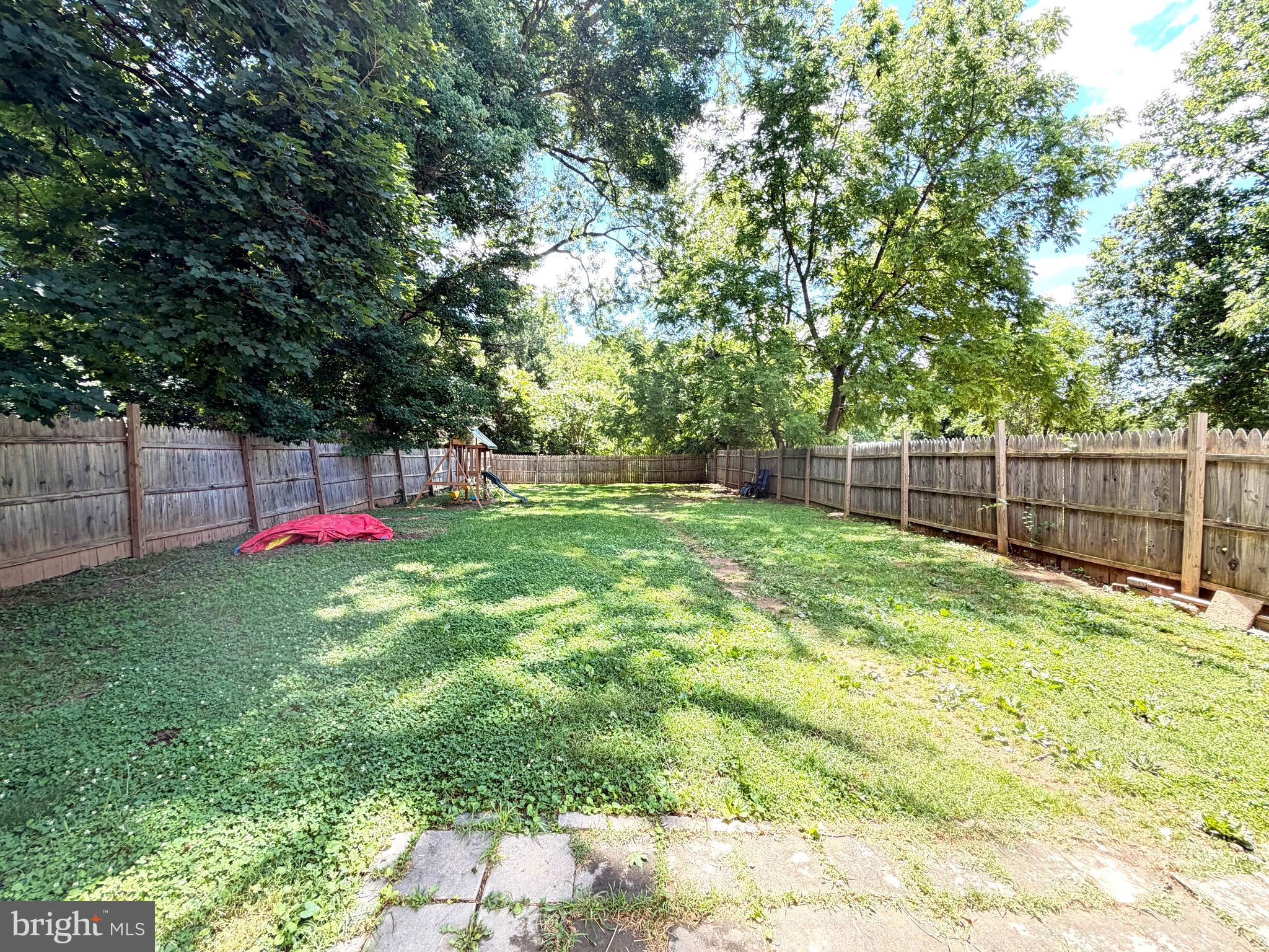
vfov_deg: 85.7
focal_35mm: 14
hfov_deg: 102.1
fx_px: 513
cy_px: 476
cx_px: 634
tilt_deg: -3.6
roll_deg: +0.9
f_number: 2.2
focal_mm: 2.22
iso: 80
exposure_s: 1/121
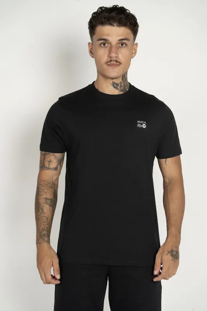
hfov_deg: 21.2
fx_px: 552
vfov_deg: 31.4
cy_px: 156
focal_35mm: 64
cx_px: 104
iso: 100
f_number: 10
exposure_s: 1/125
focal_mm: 64
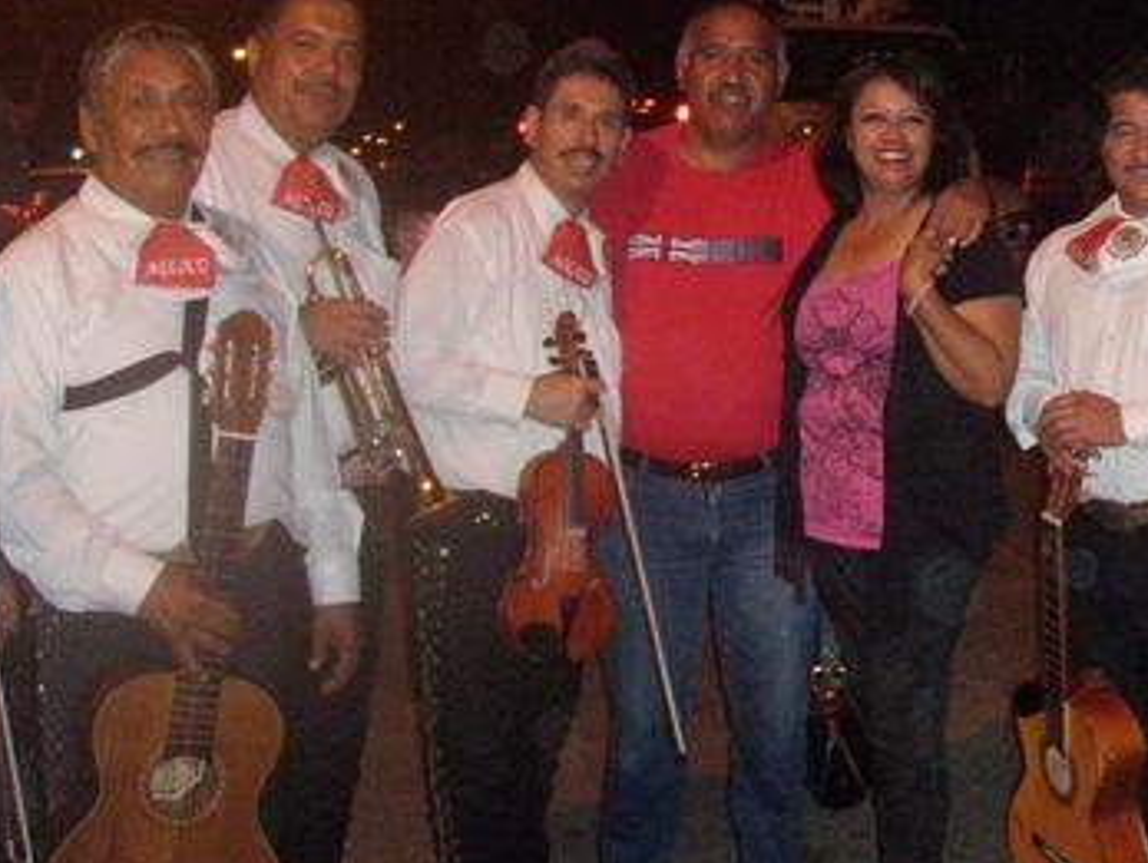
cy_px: 261
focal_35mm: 70
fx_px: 2324
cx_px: 1019
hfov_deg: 26.9
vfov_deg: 20.9
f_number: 3.5
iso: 500
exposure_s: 1/30
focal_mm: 6.7
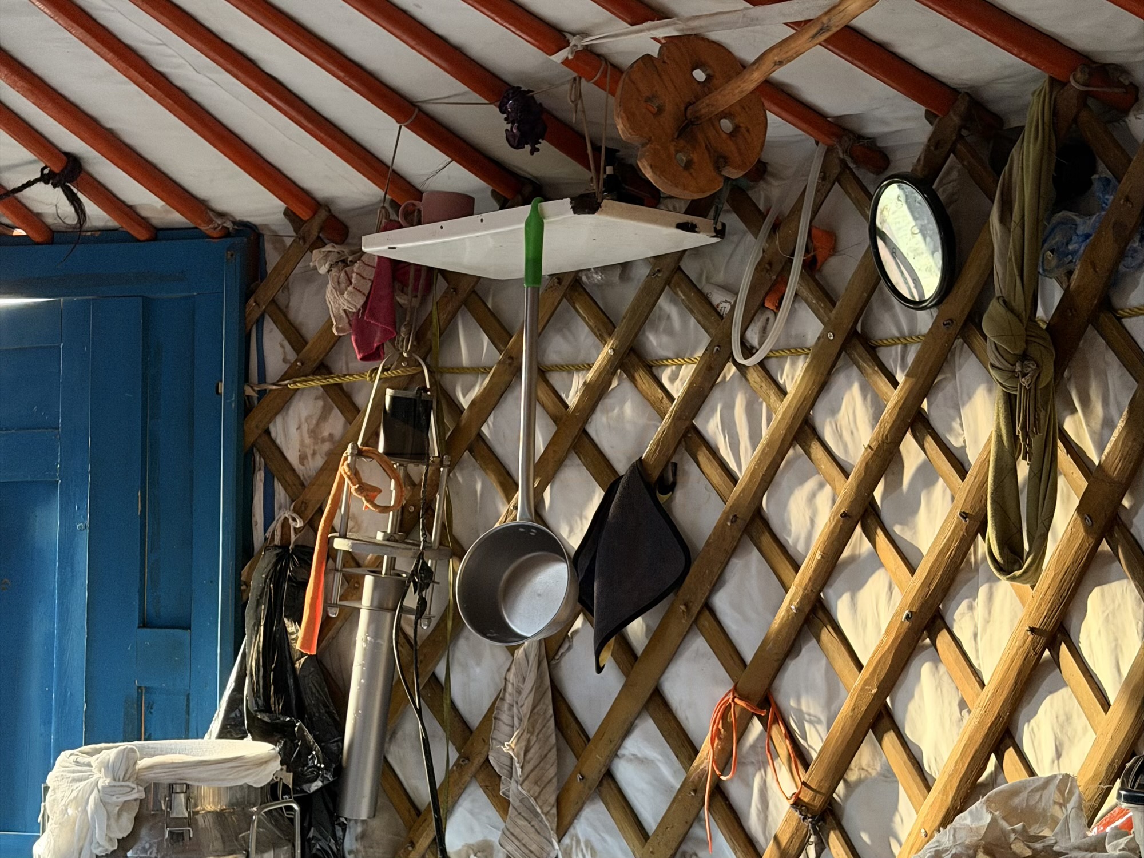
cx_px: 572
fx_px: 1586
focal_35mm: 48
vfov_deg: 30.3
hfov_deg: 39.7
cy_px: 429
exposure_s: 1/23
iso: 800
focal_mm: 6.76
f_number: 1.78
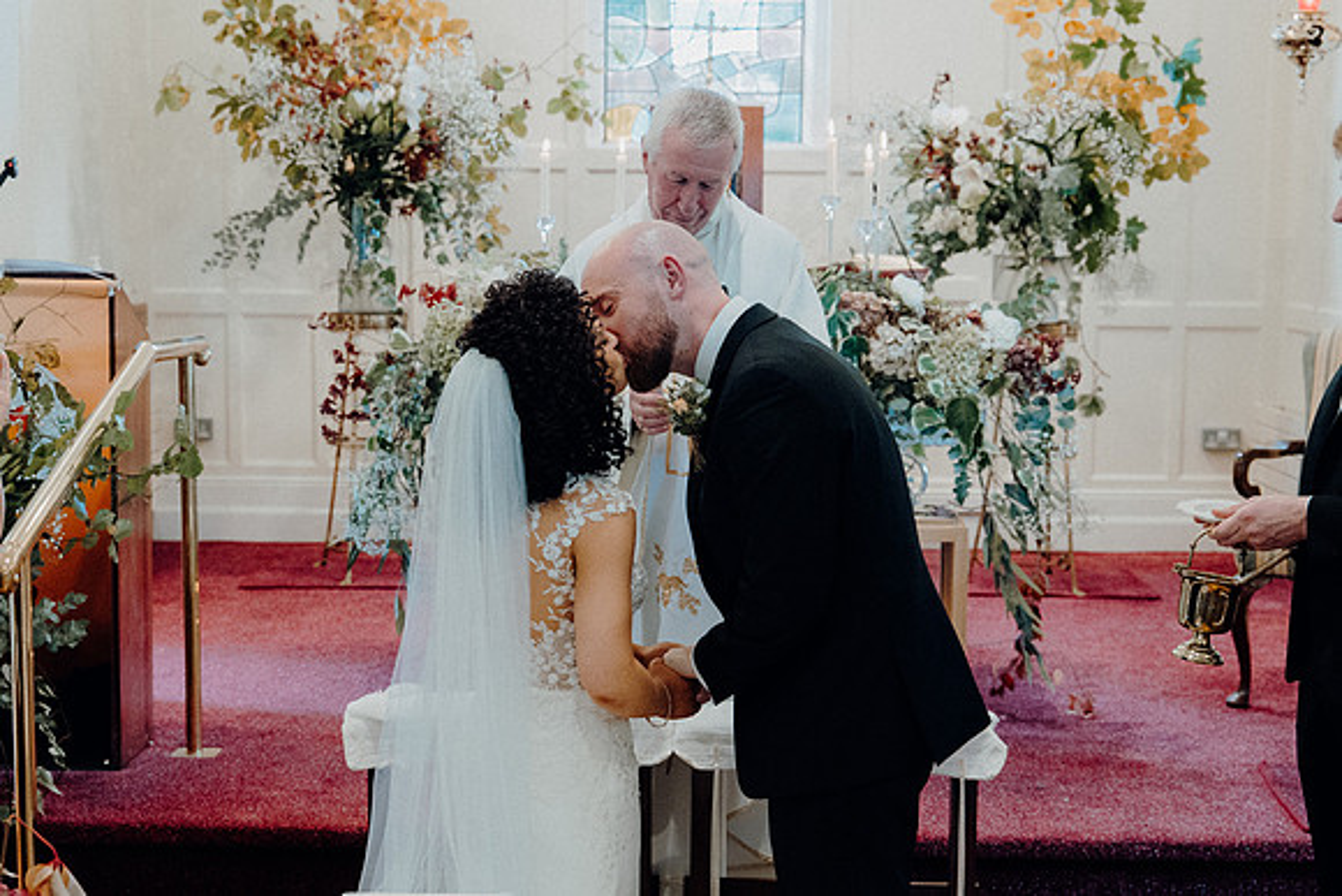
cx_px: 671
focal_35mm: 58
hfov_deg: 34.5
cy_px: 448
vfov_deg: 23.4
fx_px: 2163
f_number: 3.5
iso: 2500
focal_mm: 39
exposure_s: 1/160
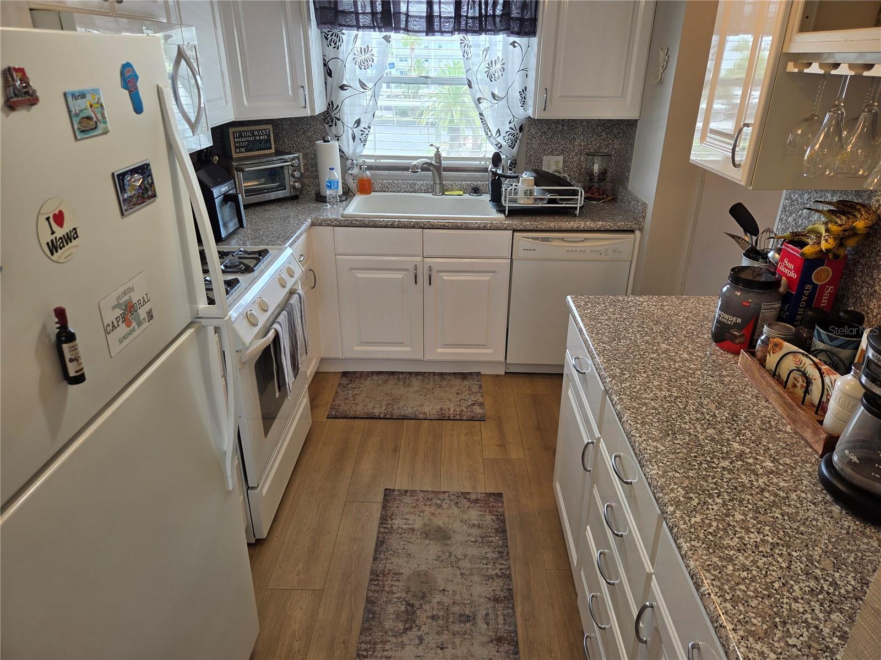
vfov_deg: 58.9
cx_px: 440
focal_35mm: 23
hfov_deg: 73.9
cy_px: 330
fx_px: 585
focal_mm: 5.4
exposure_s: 1/120
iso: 50
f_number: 1.8
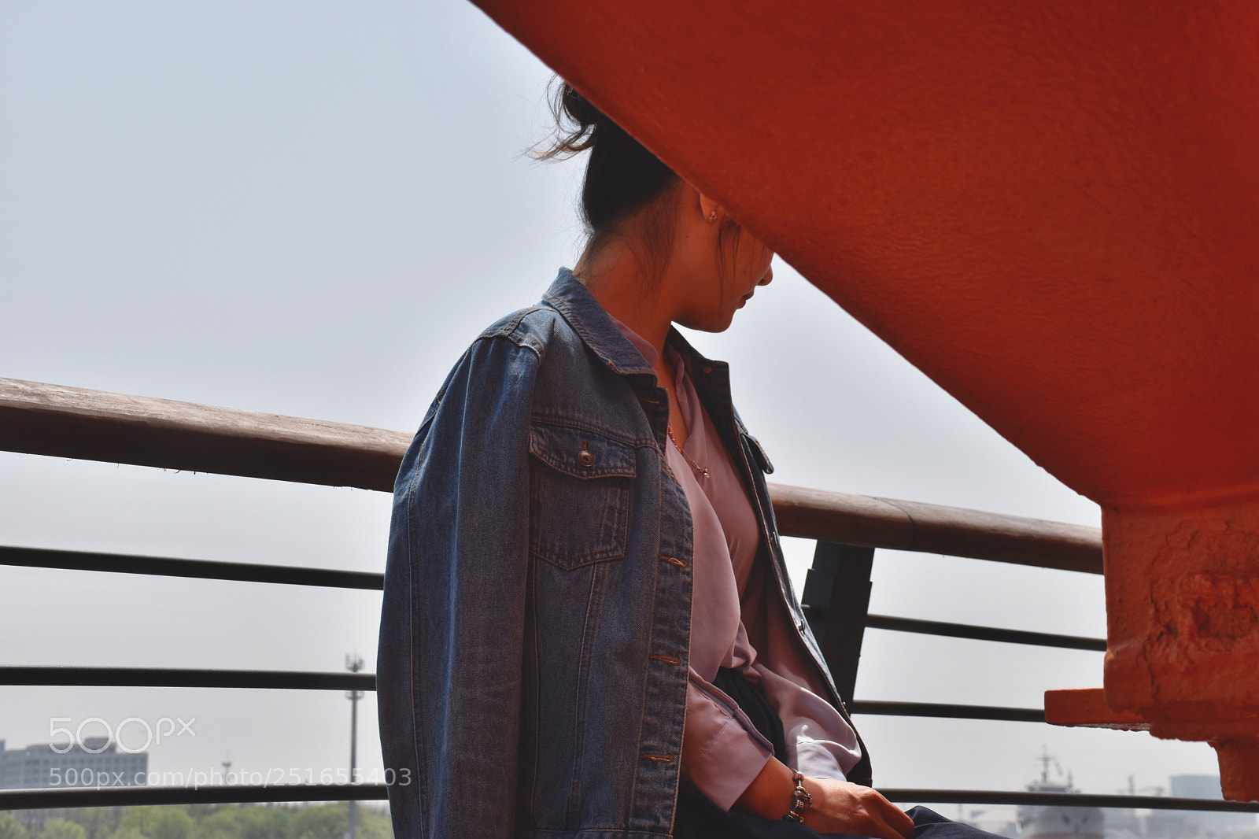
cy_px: 420
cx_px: 630
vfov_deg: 18.9
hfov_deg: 28.1
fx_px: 2517
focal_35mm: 72
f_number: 10
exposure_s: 1/400
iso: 200
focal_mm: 48
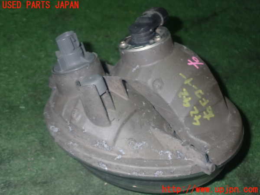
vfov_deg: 30.9
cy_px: 98
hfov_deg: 40.4
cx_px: 130
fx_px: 353
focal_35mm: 47
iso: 800
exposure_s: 1/50
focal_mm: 8.4
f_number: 9
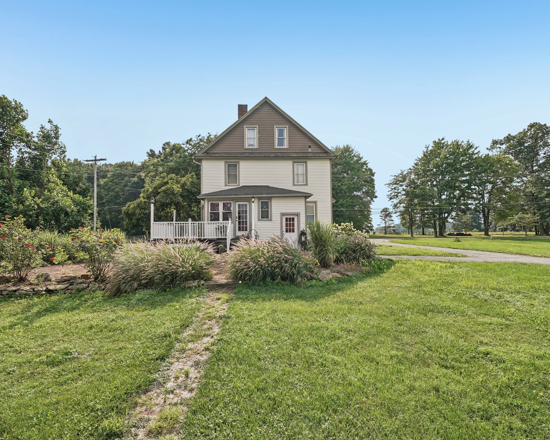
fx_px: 277
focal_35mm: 17
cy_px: 221
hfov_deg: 89.6
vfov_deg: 77.0
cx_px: 270
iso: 100
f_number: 8
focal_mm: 12
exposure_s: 1/320
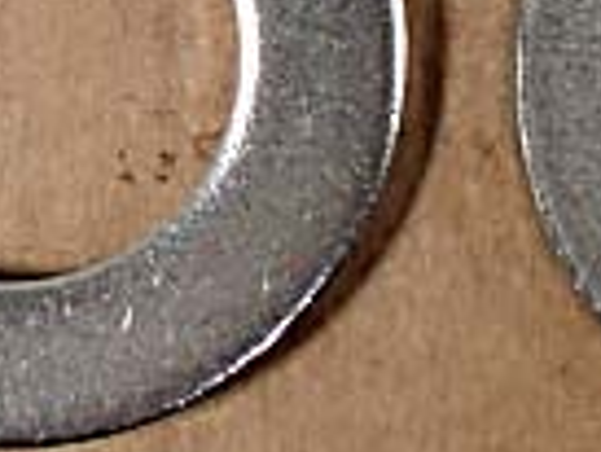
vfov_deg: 11.1
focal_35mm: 131
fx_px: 2276
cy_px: -97
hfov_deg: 15.0
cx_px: 320
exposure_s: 1/60
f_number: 3.9
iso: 200
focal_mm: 5
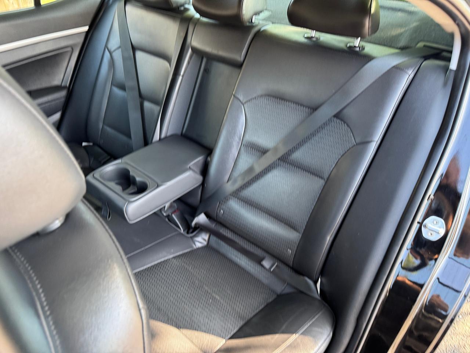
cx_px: 235
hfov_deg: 71.6
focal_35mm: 24
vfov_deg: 56.8
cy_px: 176
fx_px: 326
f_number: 1.78
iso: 200
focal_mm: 6.76
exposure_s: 1/91
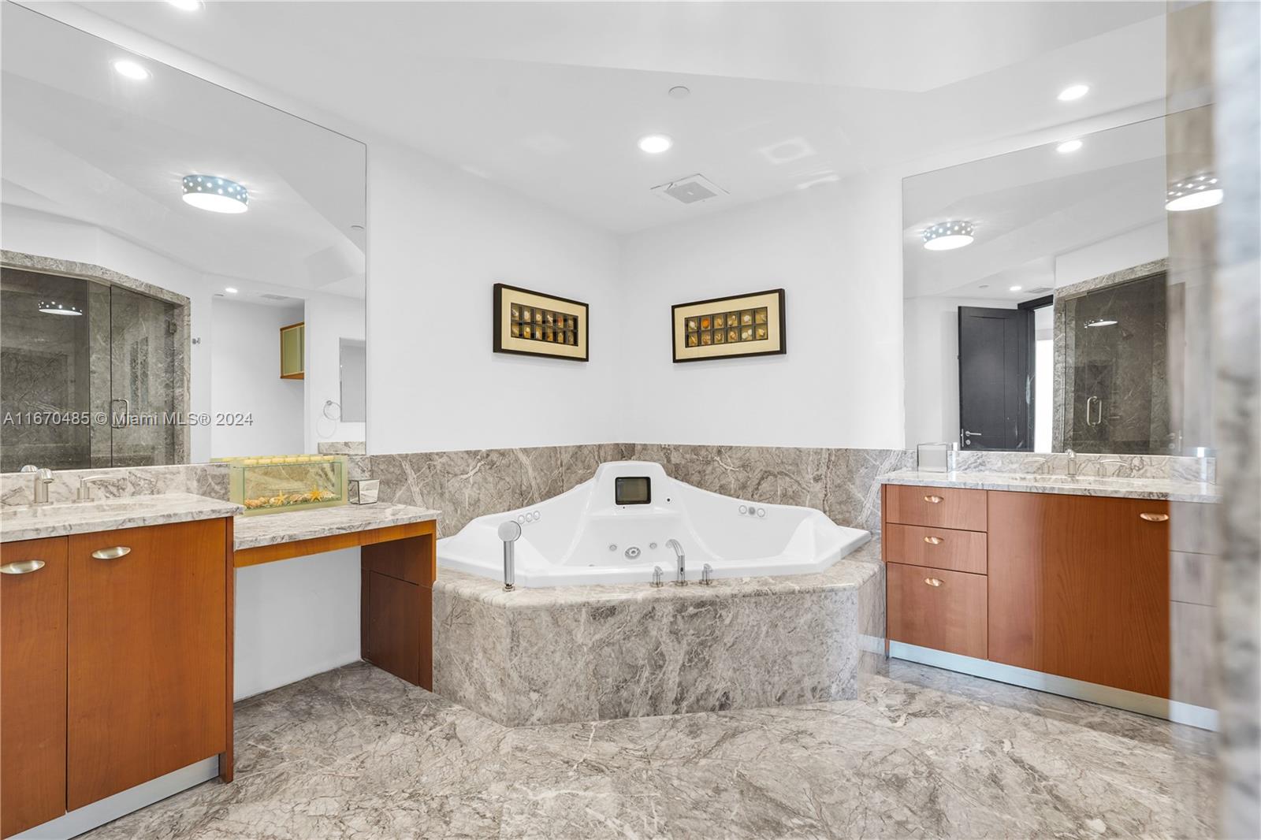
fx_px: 560
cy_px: 420
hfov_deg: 96.7
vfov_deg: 73.7
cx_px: 630
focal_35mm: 16
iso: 200
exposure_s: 1/2.5
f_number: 8
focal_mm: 16
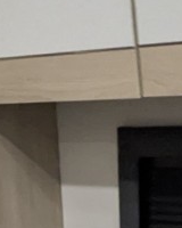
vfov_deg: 13.4
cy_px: 531
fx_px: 734
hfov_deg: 14.1
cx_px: 133
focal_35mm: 109
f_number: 2.2
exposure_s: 1/35.1
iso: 434
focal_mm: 2.35
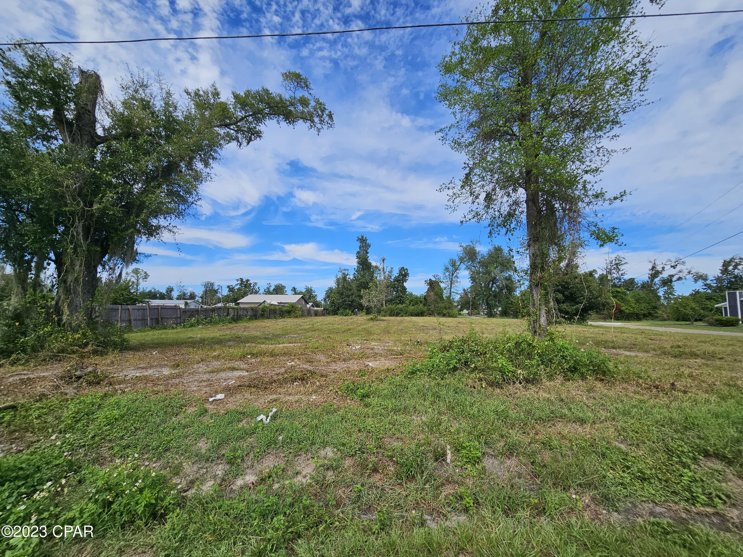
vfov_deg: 89.9
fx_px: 279
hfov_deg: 106.2
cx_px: 372
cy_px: 278
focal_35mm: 13
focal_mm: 2.2
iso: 50
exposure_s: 1/3333
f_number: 2.2
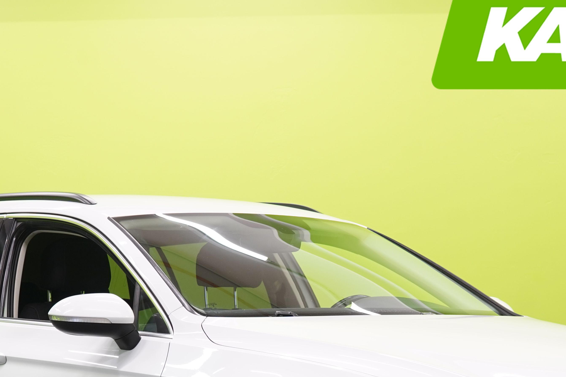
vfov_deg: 12.3
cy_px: 363
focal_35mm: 110
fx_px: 1729
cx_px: 272
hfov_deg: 18.6
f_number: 5
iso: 400
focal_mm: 49
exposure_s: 1/30
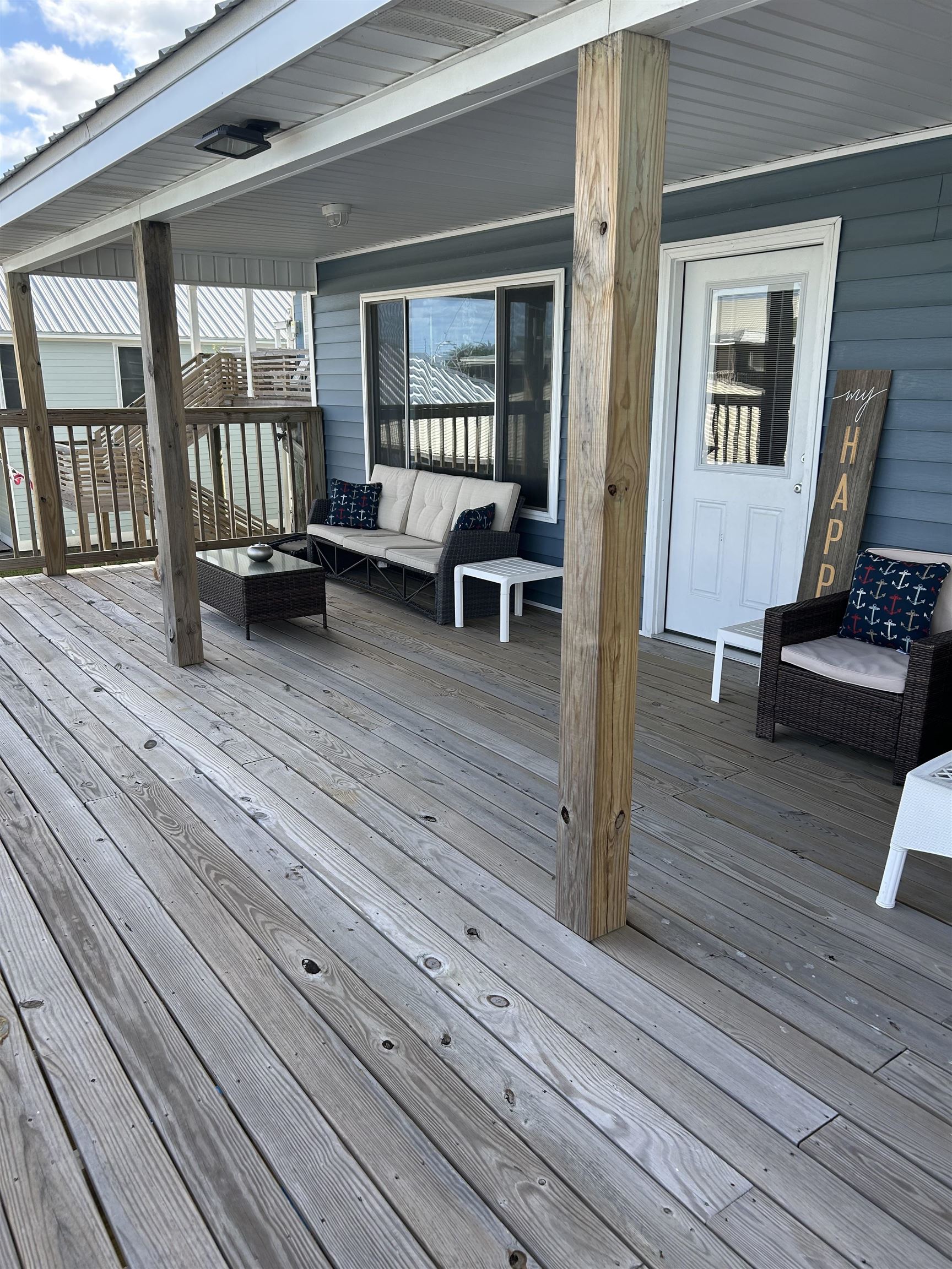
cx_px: 476
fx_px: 953
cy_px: 634
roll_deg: -0.1
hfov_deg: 53.1
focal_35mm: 26
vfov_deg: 67.3
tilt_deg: -14.3
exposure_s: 1/866
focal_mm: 5.7
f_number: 1.5
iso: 50
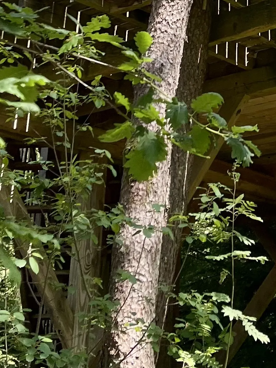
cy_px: -166
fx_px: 1021
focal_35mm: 96
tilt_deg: +30.1
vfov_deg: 18.4
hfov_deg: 15.1
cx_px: 295
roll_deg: -1.5
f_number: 1.6
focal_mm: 5.1
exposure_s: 1/552
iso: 50
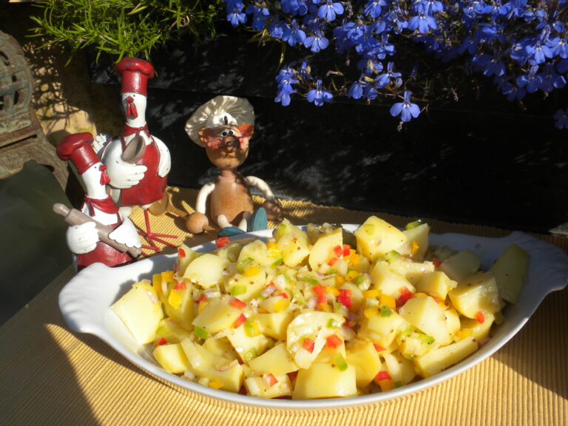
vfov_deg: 38.7
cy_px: 213
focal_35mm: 37
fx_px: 607
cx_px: 284
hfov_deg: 50.1
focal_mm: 6.6
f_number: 10
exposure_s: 1/130
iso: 64
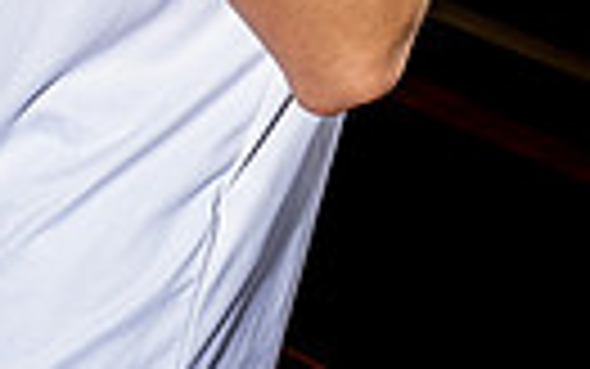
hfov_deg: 13.9
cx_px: 293
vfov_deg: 8.1
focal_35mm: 150
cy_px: -522
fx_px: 2413
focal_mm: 43
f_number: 6.3
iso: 100
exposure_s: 1/250
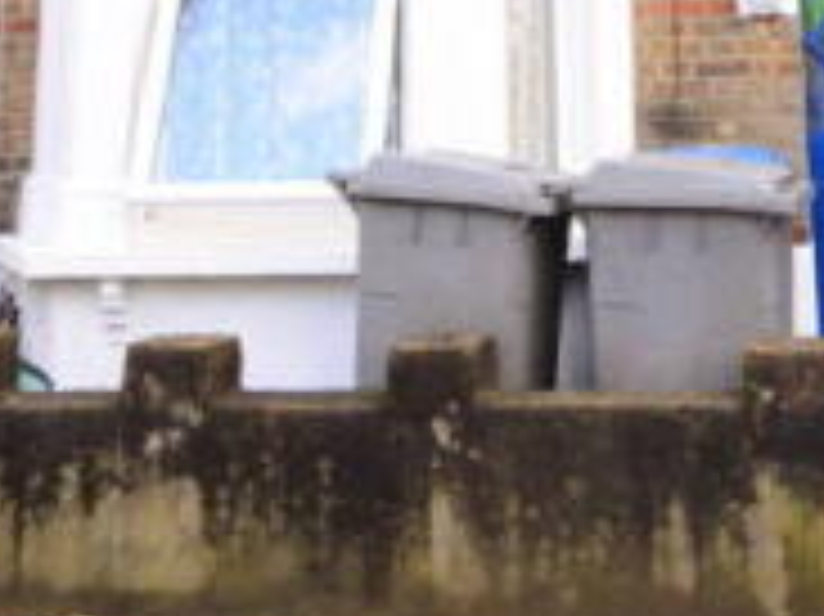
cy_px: -281
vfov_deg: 20.5
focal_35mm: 62
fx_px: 1475
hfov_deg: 30.7
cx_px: 610
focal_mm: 6.7
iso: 160
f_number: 3.5
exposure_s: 1/100
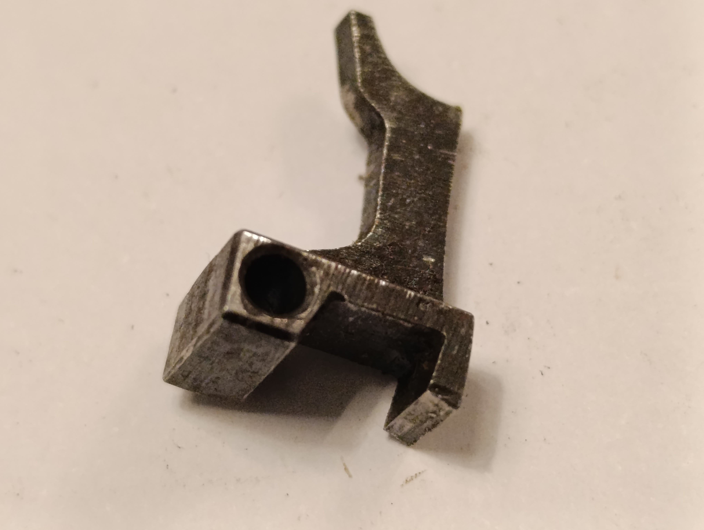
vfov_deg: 16.1
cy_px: 265
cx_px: 352
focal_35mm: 92
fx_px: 1874
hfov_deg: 21.3
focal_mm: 6.14
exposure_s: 1/100
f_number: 1.6
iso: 1000
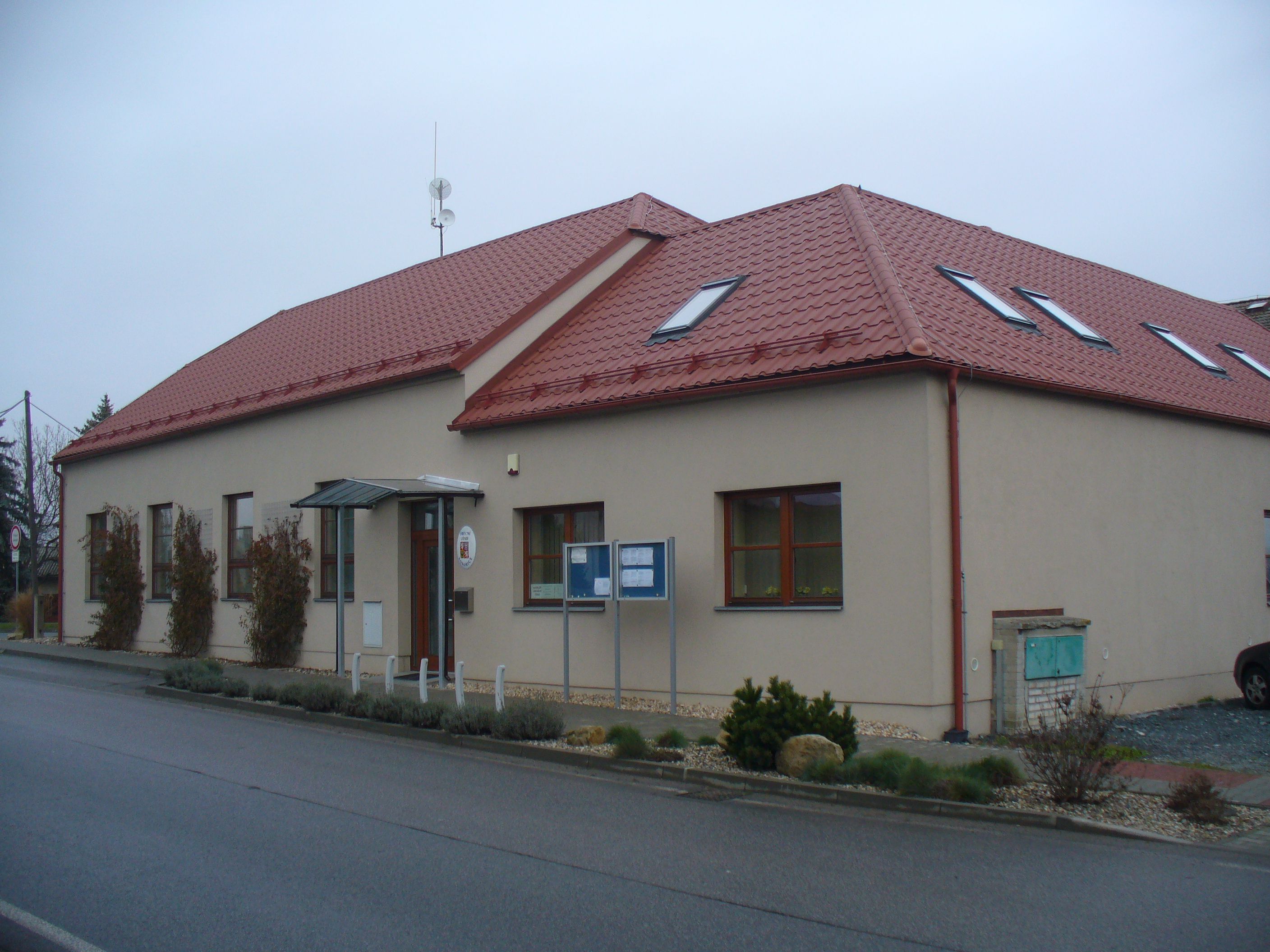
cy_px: 476
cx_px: 635
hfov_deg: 50.1
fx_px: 1357
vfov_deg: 38.7
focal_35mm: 37
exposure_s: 1/400
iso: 80
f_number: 2.8
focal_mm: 6.1
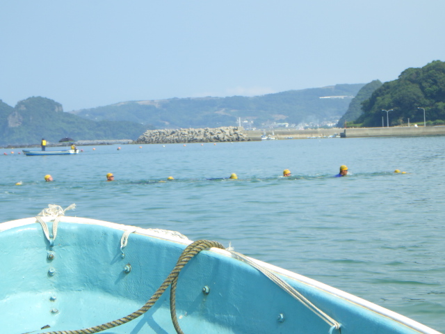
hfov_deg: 20.9
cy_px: 167
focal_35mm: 94
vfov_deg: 15.7
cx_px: 222
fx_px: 1208
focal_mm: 16.7
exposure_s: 1/320
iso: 125
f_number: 6
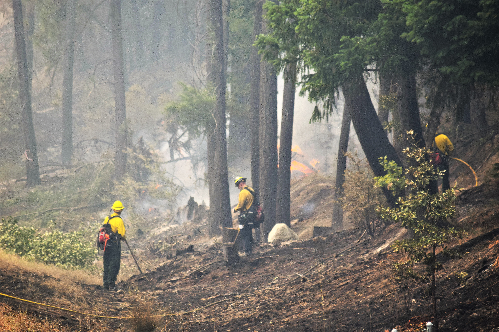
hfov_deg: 6.9
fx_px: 4158
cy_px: 166
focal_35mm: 300
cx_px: 250
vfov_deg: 4.6
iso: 400
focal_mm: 200
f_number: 5.6
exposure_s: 1/500
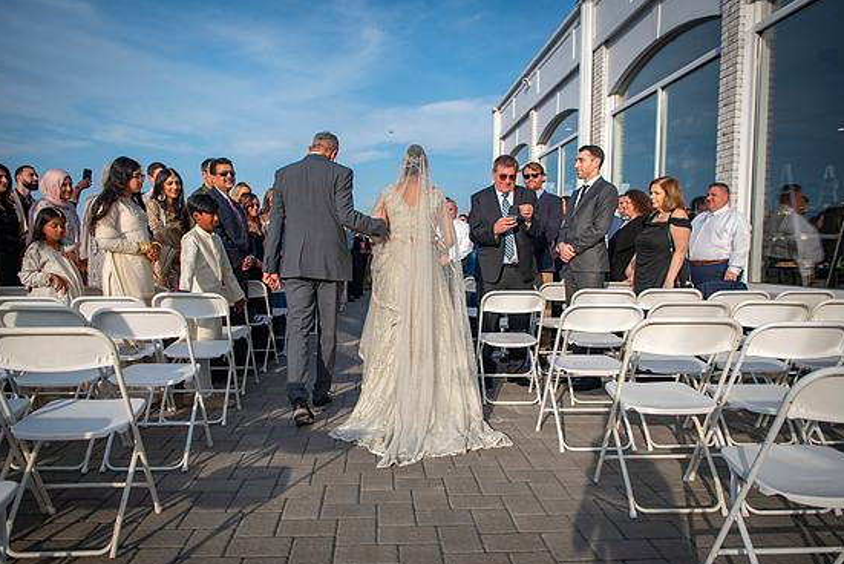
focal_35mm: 27
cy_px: 292
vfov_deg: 48.0
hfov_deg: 67.3
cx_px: 413
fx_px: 633
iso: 50
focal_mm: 24
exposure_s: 1/1000
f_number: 2.8
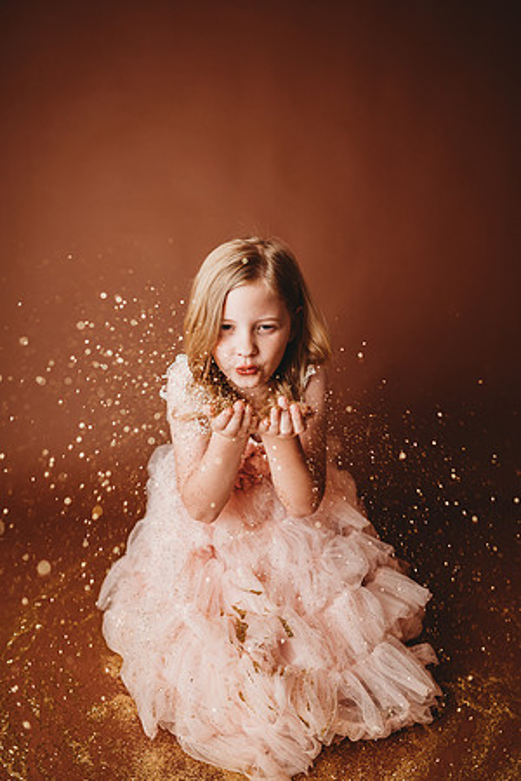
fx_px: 521
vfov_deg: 73.7
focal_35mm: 24
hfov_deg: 53.1
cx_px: 260
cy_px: 390
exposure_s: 1/160
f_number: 2.5
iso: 100
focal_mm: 24
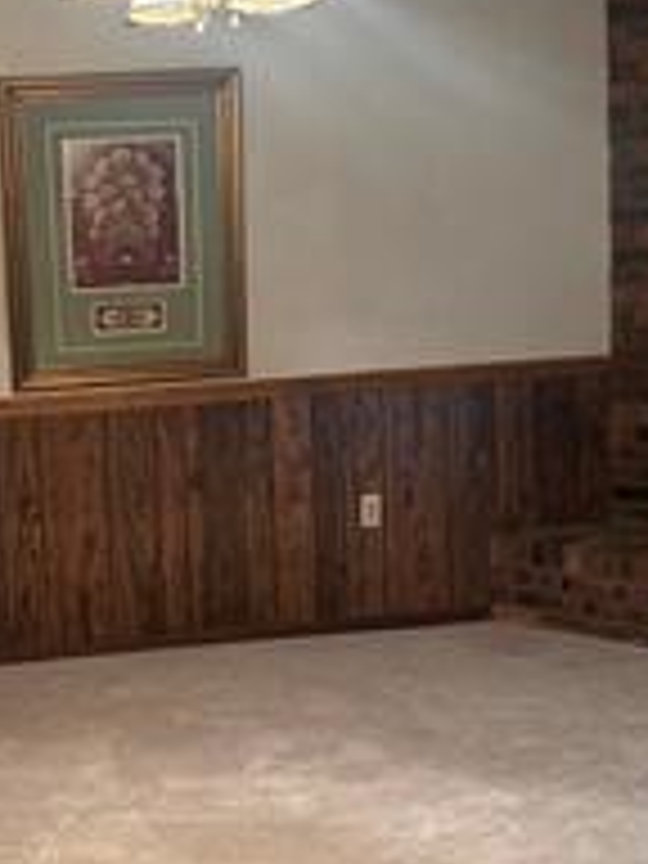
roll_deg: +2.5
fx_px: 1622
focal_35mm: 65
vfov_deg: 29.8
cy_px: 513
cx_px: 76
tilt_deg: -8.7
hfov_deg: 22.1
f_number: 1.6
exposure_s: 1/60
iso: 400
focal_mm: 5.96
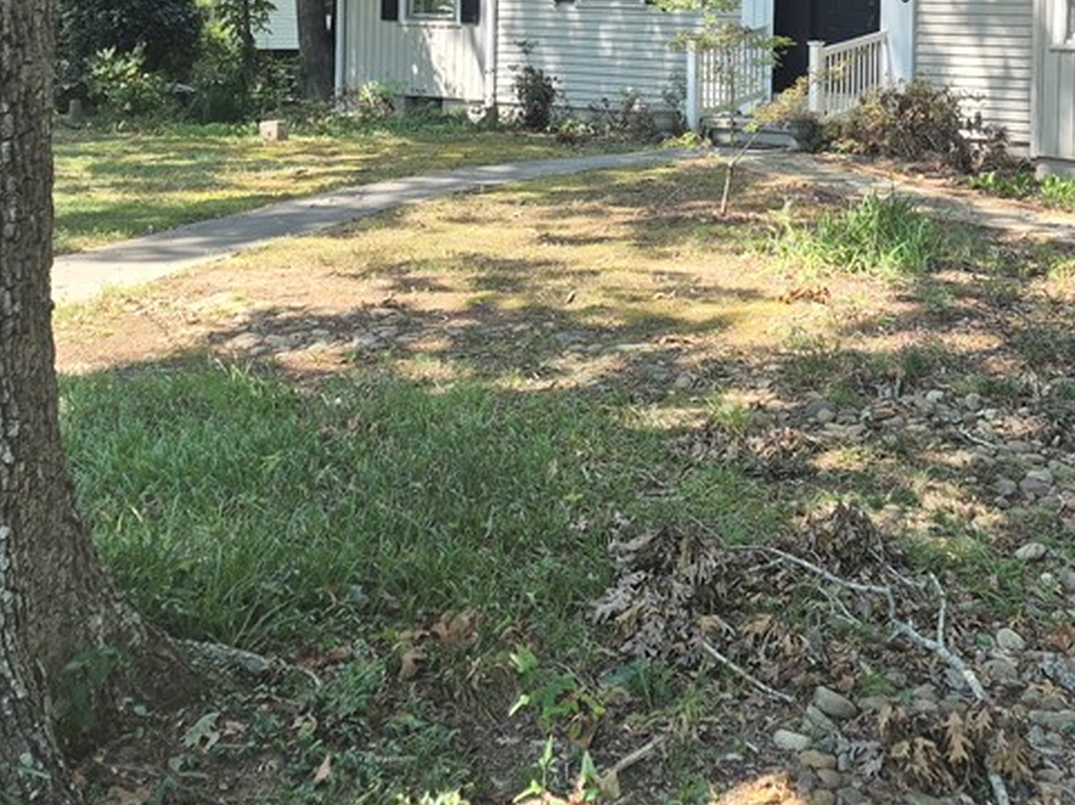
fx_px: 1521
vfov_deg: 28.4
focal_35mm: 49
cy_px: 65
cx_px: 860
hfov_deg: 37.5
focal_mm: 5.4
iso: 80
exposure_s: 1/810
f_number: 1.8
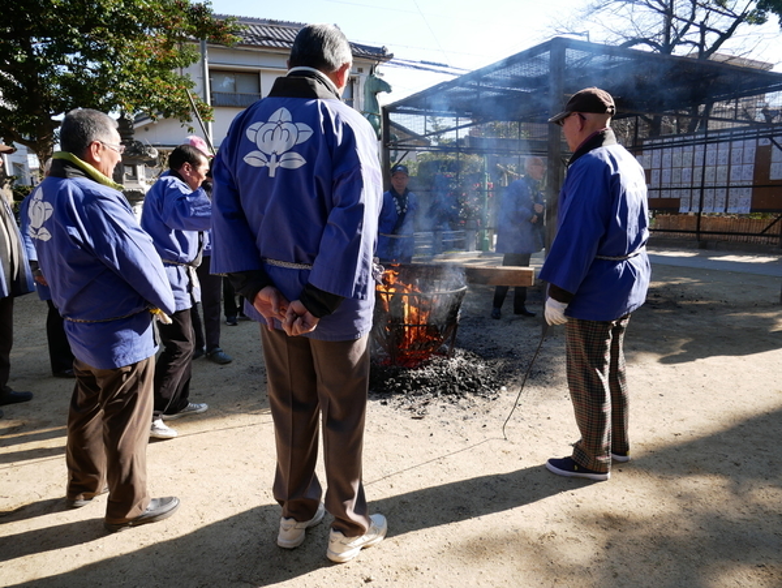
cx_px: 391
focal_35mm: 24
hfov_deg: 71.6
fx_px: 543
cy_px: 294
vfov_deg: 56.9
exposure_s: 1/250
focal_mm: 12
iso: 200
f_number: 5
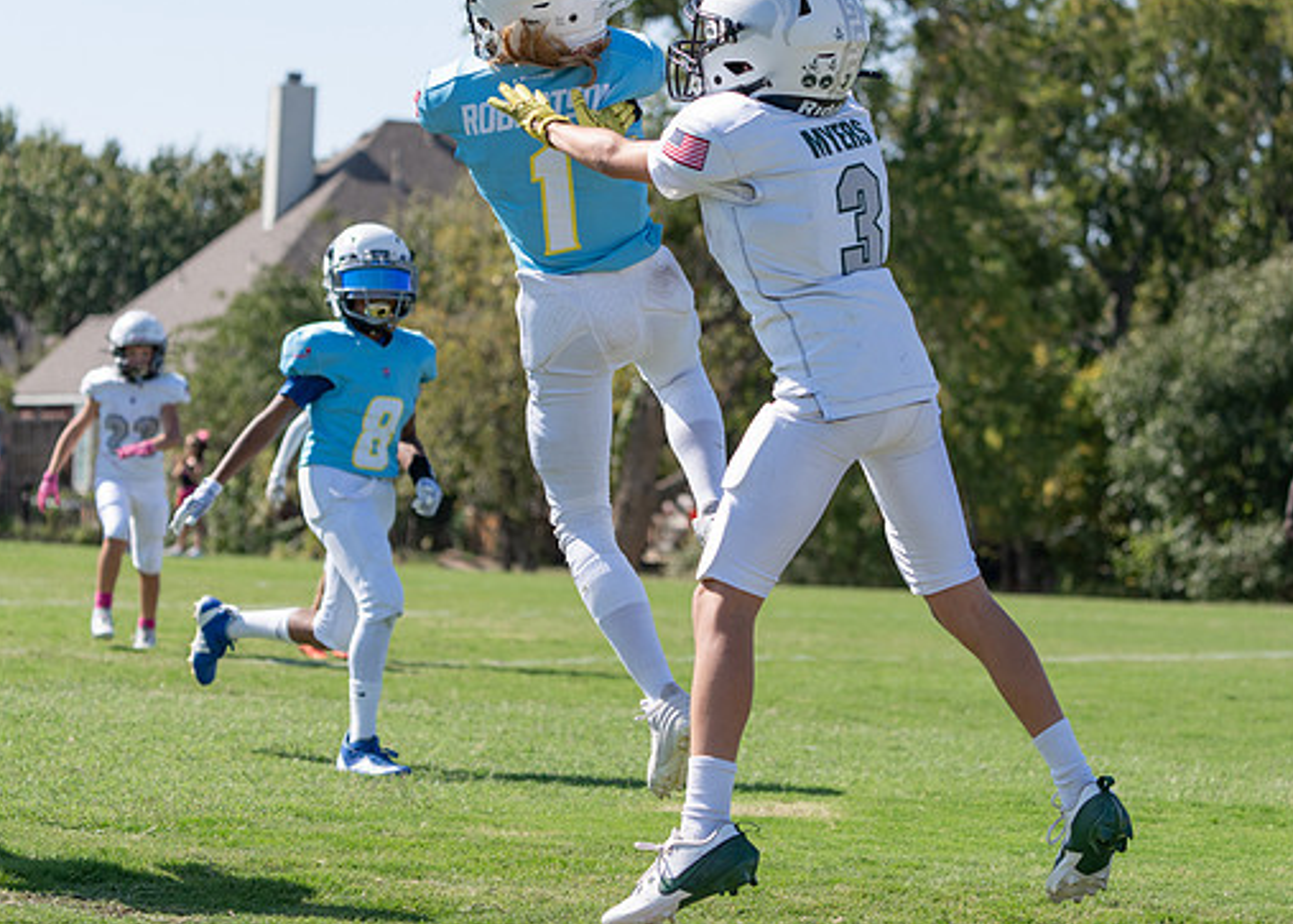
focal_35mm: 121
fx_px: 4443
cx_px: 661
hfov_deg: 16.6
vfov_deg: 11.9
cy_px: 452
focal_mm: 100
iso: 320
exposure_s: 1/1600
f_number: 4.5
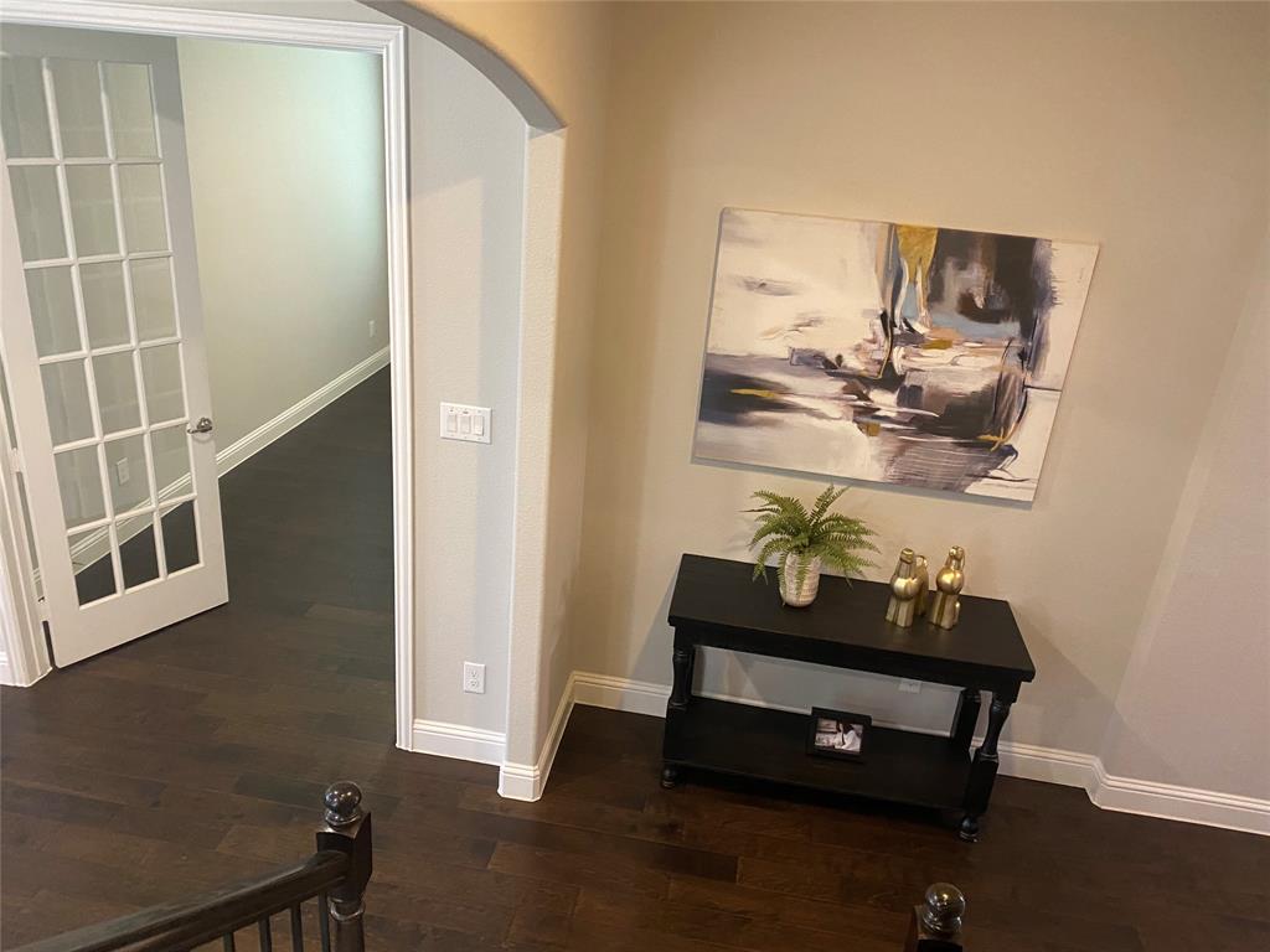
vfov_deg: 53.1
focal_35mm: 26
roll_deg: -2.3
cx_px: 635
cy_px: 476
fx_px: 954
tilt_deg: -23.3
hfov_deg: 67.3
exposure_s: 1/60
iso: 320
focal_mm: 4.25
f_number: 1.8
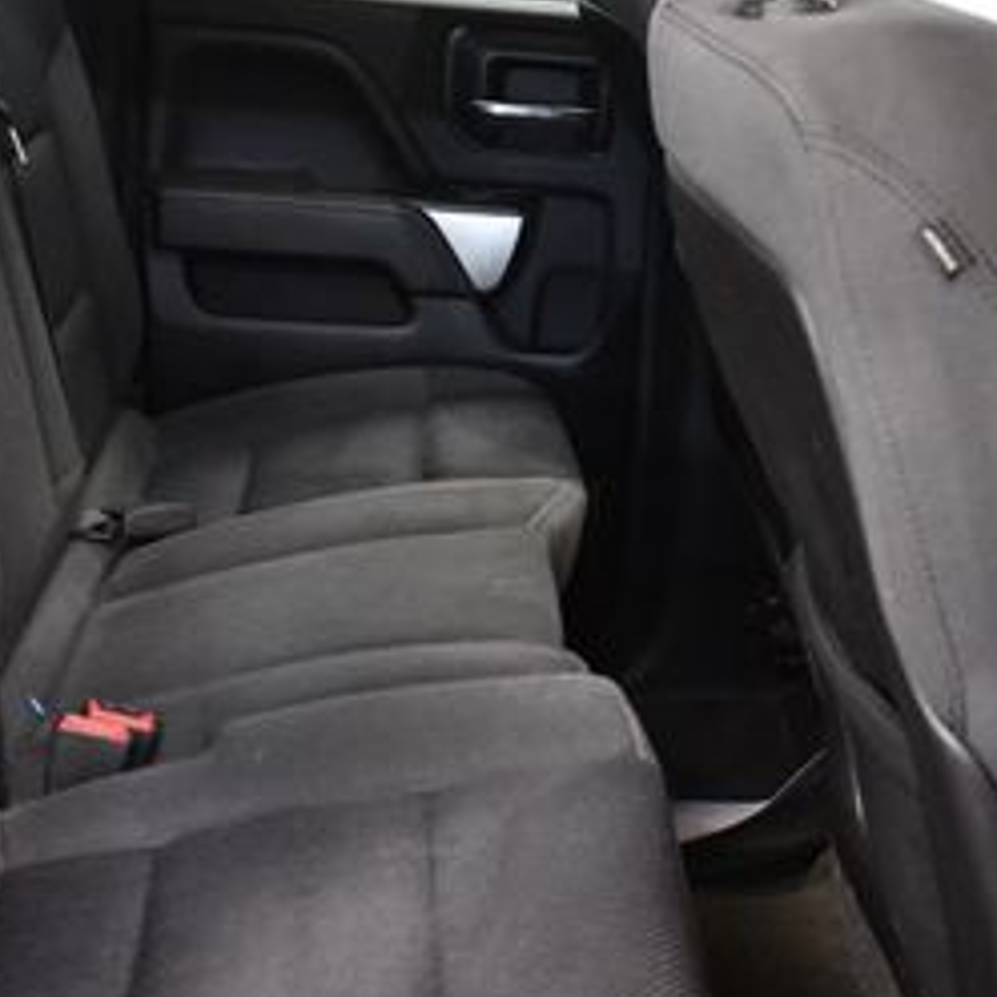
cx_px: 422
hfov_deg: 25.3
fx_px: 2216
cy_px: 398
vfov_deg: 25.3
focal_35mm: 68
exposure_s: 1/60
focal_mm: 21
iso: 4000
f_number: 3.8
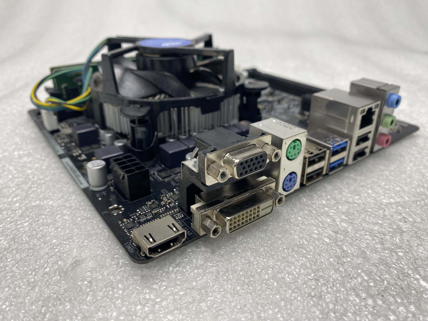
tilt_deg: -27.3
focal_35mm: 26
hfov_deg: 67.3
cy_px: 160
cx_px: 214
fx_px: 321
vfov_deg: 53.1
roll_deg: +0.9
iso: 64
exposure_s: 1/122
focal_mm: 4.25
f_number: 1.8
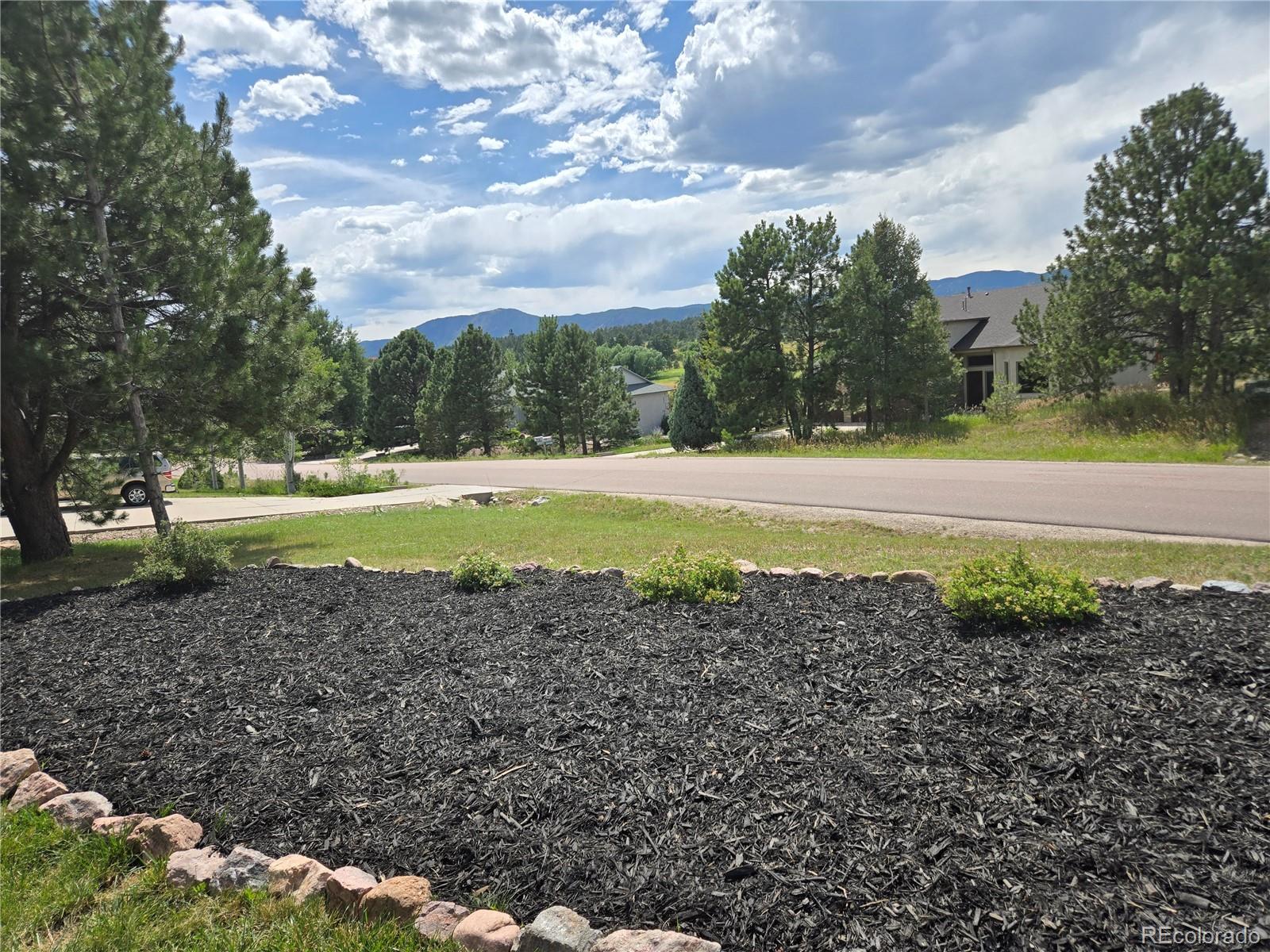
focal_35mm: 23
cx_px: 635
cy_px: 476
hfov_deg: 73.9
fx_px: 844
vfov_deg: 58.9
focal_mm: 5.4
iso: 25
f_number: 1.8
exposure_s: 1/1899
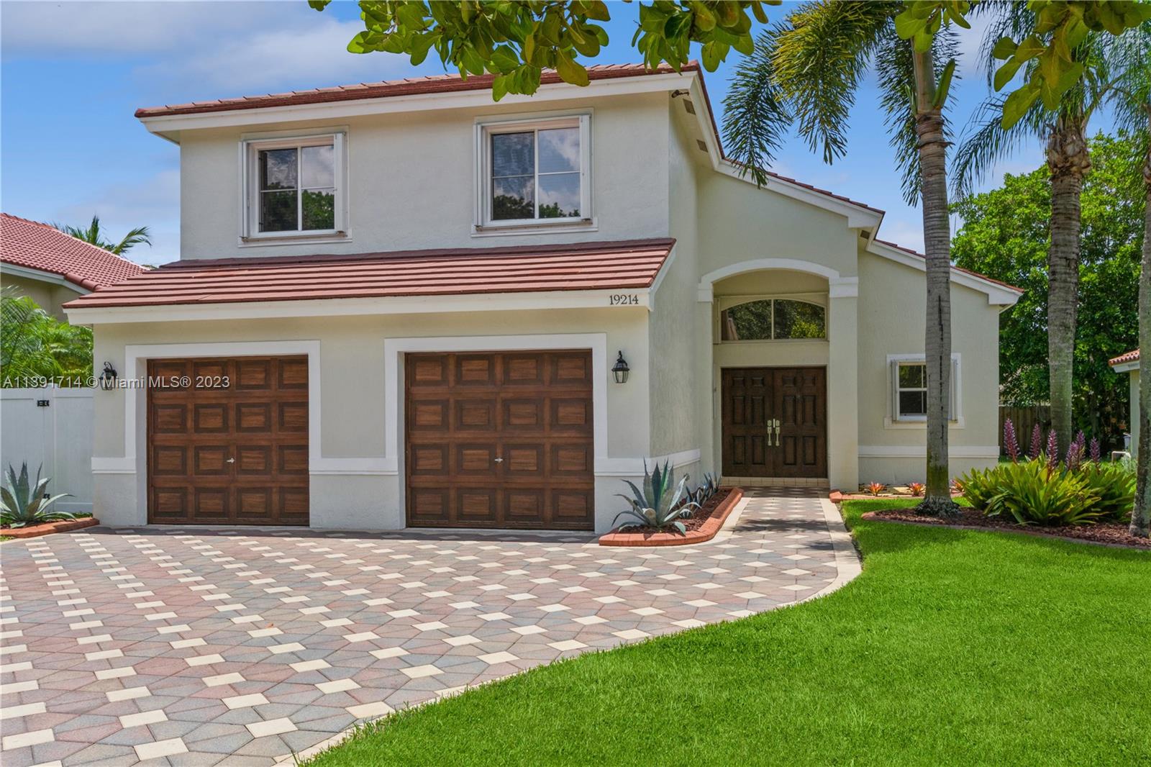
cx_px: 576
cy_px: 384
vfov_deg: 43.6
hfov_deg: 61.9
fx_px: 959
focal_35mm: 30
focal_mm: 20
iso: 250
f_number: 10
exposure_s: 1/400
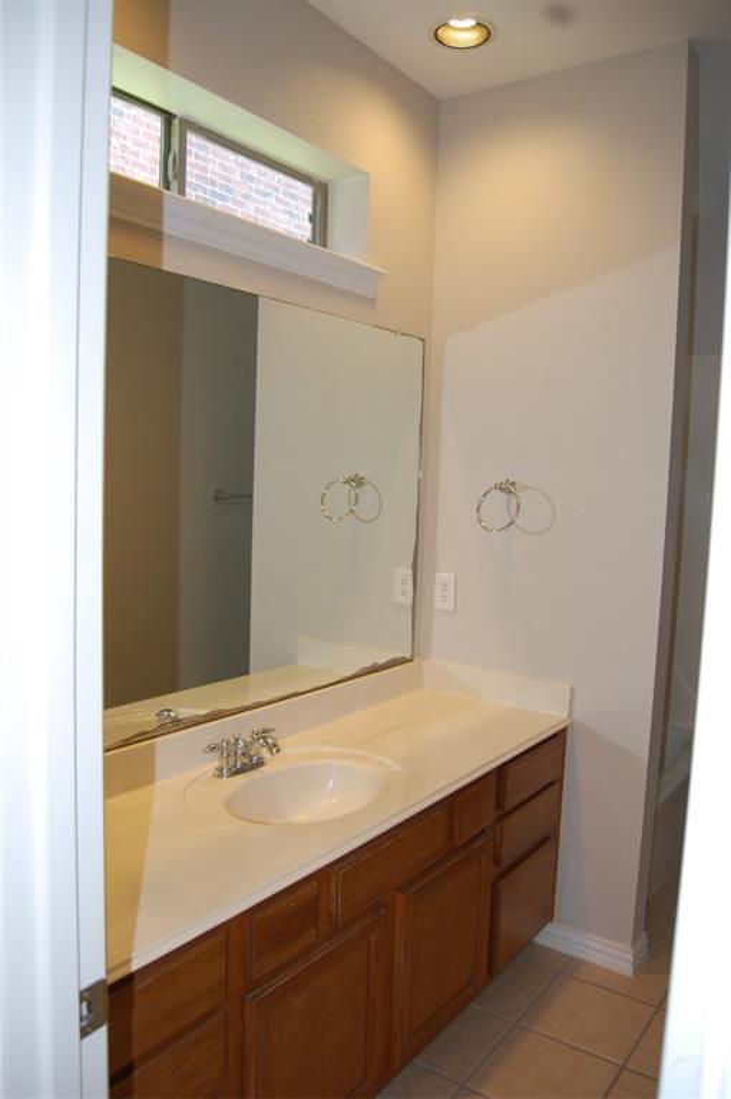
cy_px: 550
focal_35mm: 27
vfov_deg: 67.4
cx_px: 366
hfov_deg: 47.9
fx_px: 824
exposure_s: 1/60
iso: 400
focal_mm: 18
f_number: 3.5
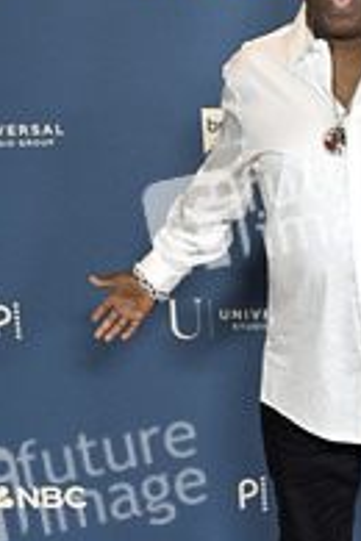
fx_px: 1203
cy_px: 350
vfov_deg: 25.3
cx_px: 367
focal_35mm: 80
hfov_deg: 16.7
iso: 2000
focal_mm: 39
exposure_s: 1/320
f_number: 5.6
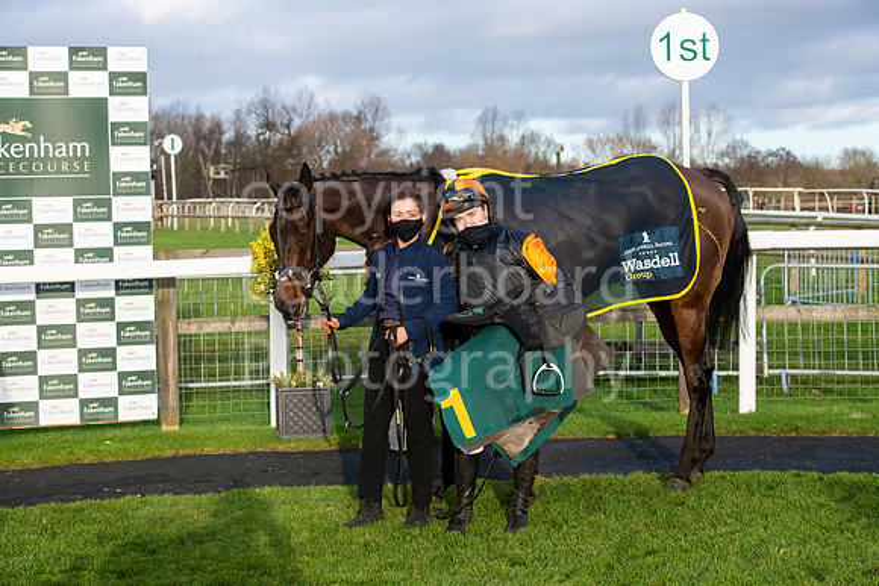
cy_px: 293
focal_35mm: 75
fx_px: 1832
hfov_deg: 27.0
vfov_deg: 18.2
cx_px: 440
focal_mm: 75
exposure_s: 1/500
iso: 640
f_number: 8
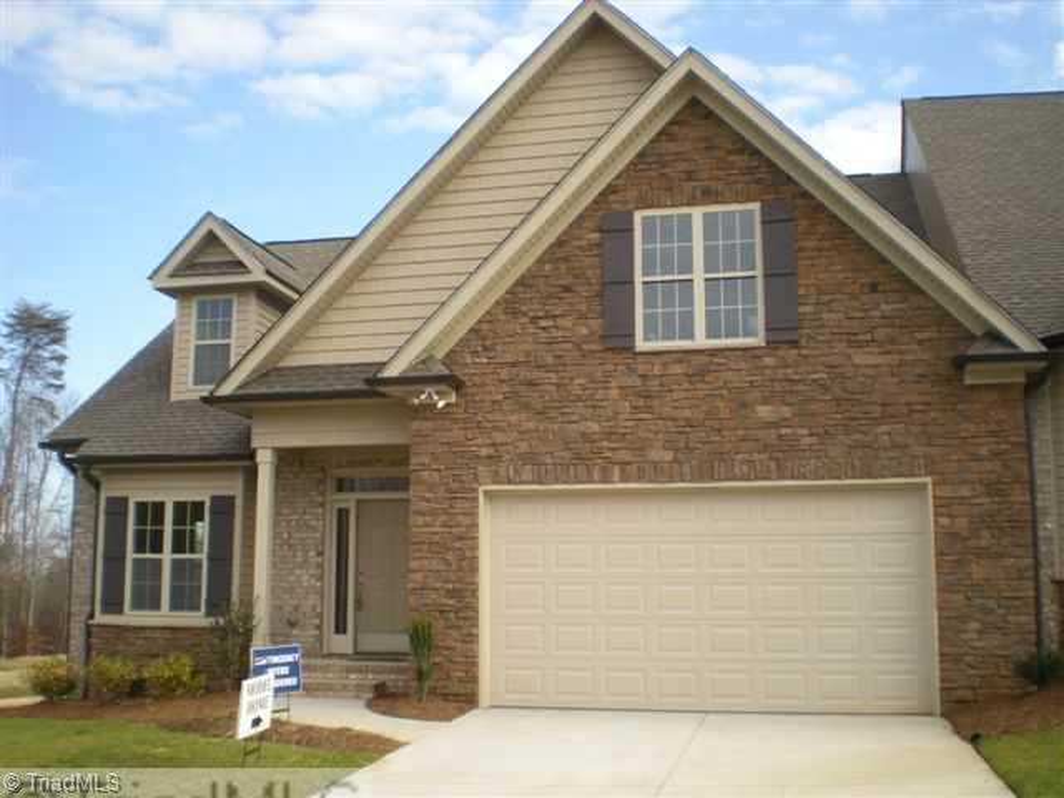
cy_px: 399
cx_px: 532
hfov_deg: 49.0
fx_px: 1168
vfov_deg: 37.7
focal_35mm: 38
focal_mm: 6.3
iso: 89
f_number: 4.6
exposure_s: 1/254
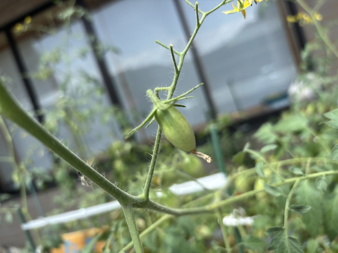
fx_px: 254
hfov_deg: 67.3
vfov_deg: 53.1
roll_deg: +19.3
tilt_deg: -4.6
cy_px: 126
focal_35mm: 26
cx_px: 169
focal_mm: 5.96
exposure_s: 1/1047
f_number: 1.6
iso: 50
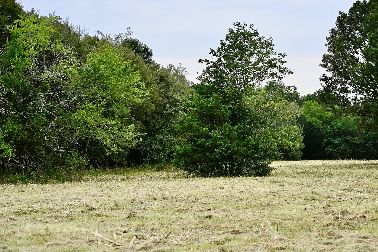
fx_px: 913
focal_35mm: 87
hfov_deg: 23.4
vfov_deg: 15.7
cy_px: 133
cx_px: 216
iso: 200
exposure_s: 1/250
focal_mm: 70
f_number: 4.5
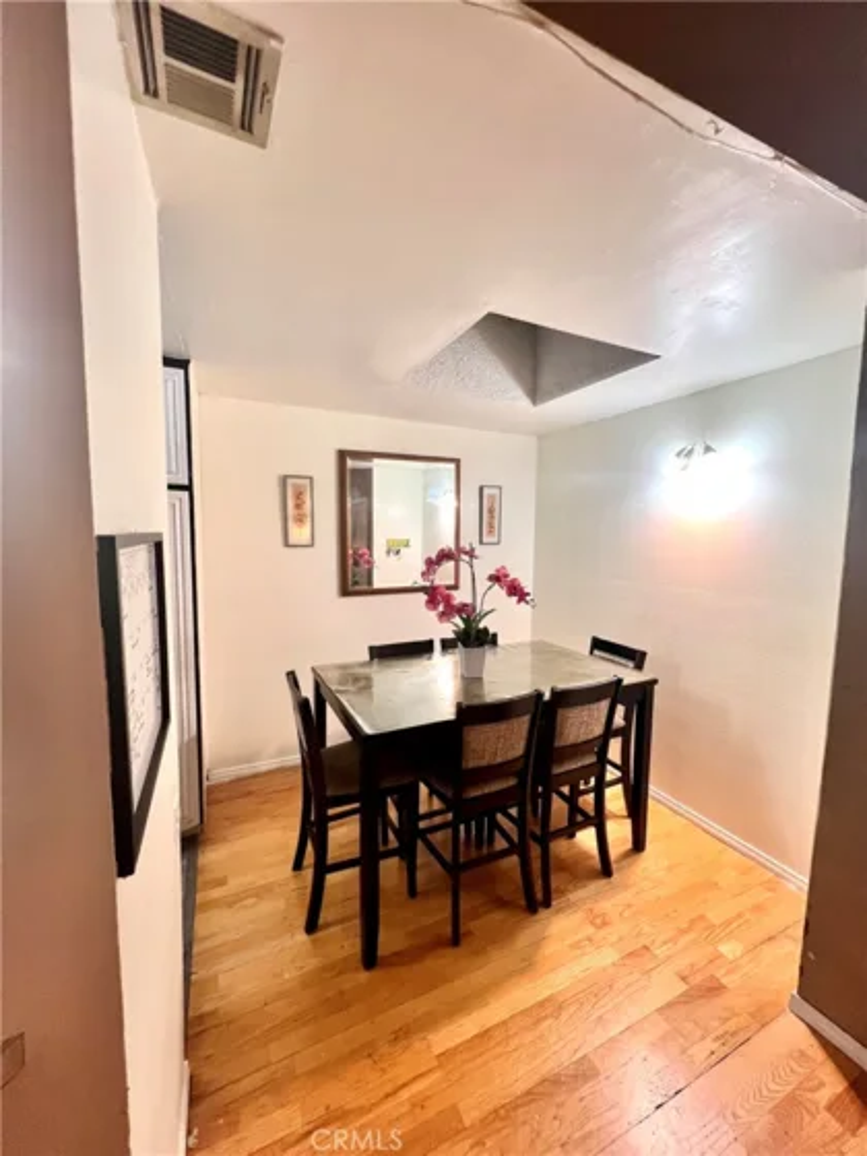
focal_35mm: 13
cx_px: 434
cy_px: 578
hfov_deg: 89.9
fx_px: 434
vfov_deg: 106.2
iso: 160
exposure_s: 1/60
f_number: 1.8
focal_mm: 1.57
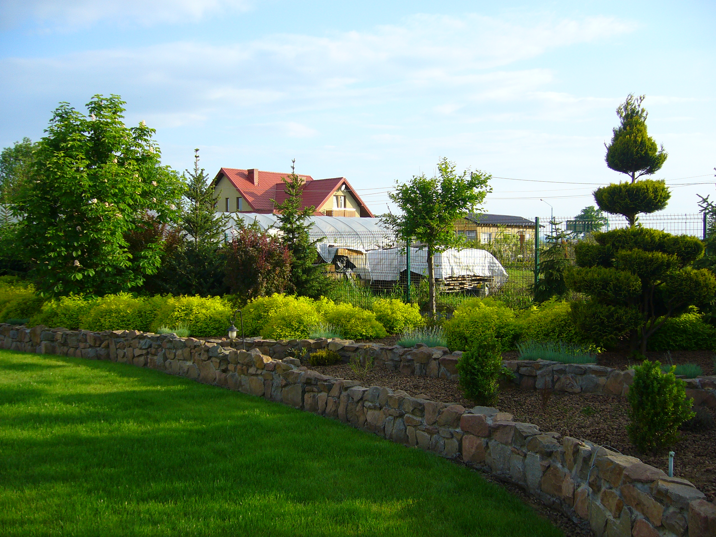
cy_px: 268
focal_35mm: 35
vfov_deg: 40.7
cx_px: 358
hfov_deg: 52.6
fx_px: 724
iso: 80
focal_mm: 5.8
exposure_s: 1/500
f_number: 2.8
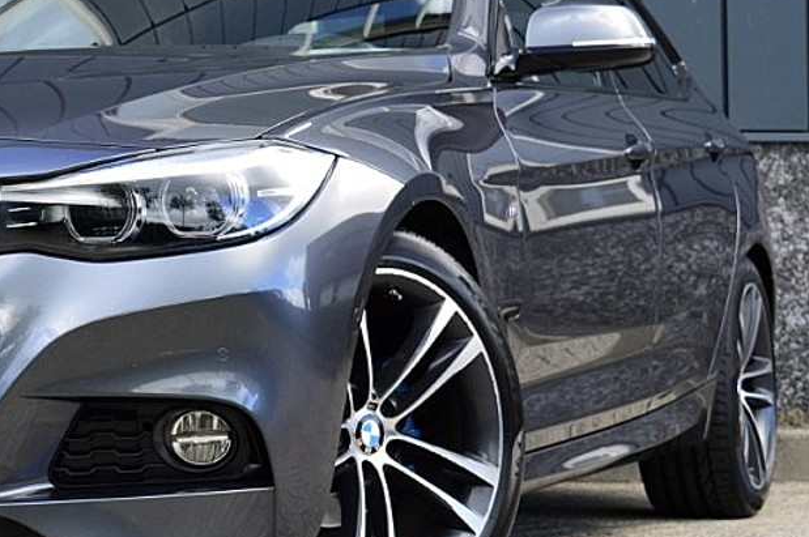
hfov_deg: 15.6
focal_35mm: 129
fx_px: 2895
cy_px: 214
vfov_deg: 10.6
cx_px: 12
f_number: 9
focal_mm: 38
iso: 400
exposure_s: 1/100
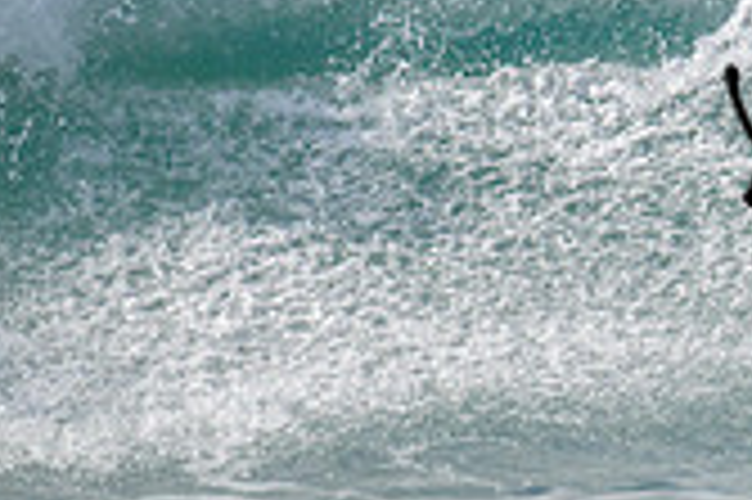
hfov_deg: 0.8
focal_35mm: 2498
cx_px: 1385
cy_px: -74
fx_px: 52128
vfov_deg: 0.5
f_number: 11
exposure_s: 1/2000
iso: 560
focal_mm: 600
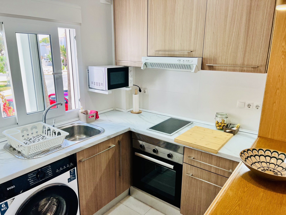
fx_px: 215
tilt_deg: -13.5
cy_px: 108
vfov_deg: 53.1
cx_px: 143
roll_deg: -0.4
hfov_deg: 67.3
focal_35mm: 26
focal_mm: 5.7
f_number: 1.5
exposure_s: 1/322
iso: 50
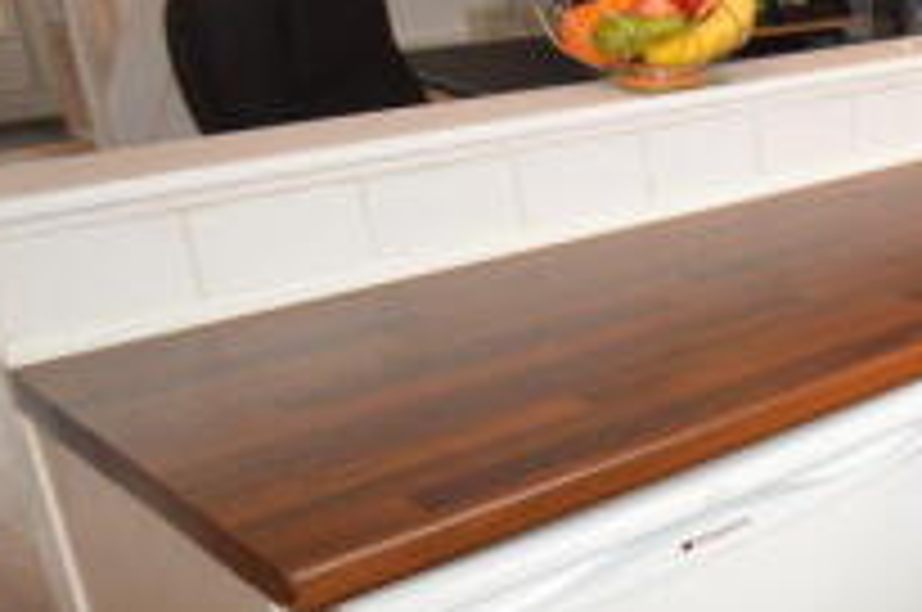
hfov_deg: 27.0
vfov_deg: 27.8
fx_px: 1227
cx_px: 1426
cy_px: 216
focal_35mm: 48
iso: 400
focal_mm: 10
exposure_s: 1/80
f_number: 4.5
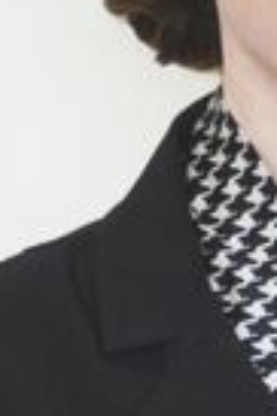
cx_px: 329
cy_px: 179
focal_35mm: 242
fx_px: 2796
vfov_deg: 8.5
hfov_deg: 5.6
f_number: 5
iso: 1600
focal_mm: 49
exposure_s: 1/80
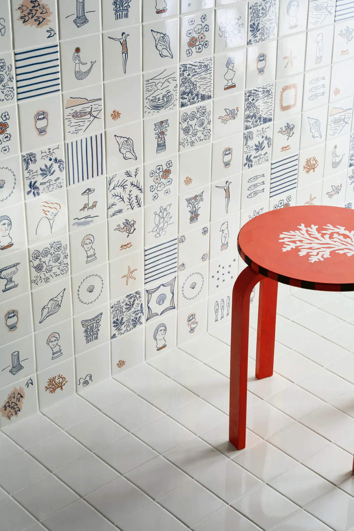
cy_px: 266
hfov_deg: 19.5
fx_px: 1032
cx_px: 177
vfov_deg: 28.8
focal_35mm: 70
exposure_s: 1/100
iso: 100
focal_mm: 70
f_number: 14
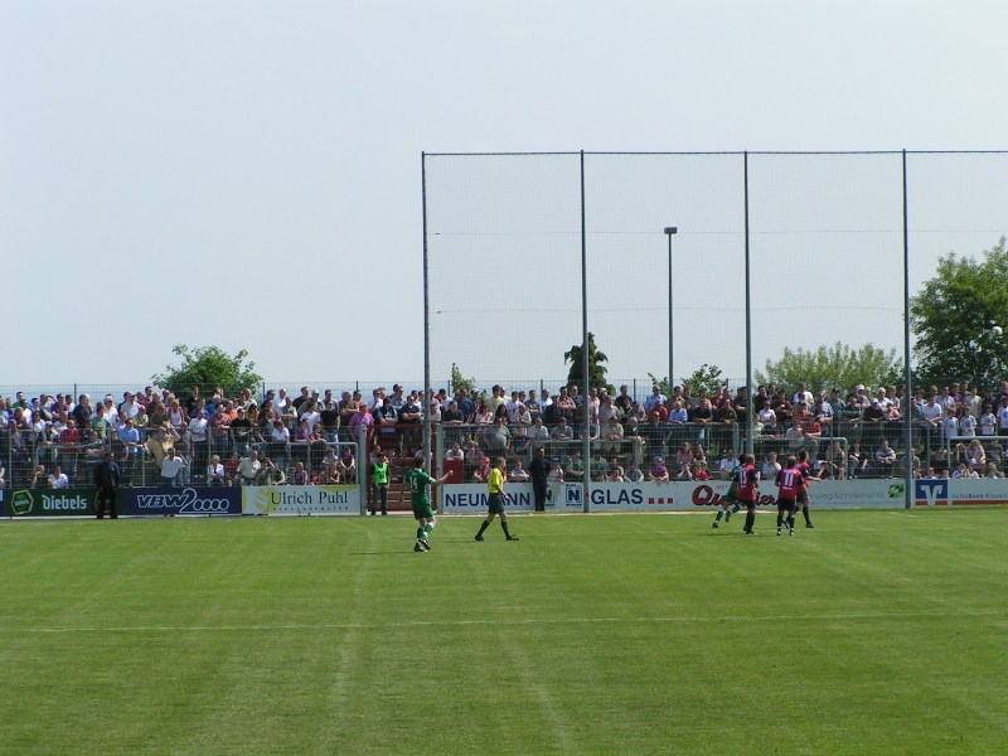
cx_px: 504
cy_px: 378
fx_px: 4776
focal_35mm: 164
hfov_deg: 12.0
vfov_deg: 9.1
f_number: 6.3
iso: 50
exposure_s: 1/400
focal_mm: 25.1
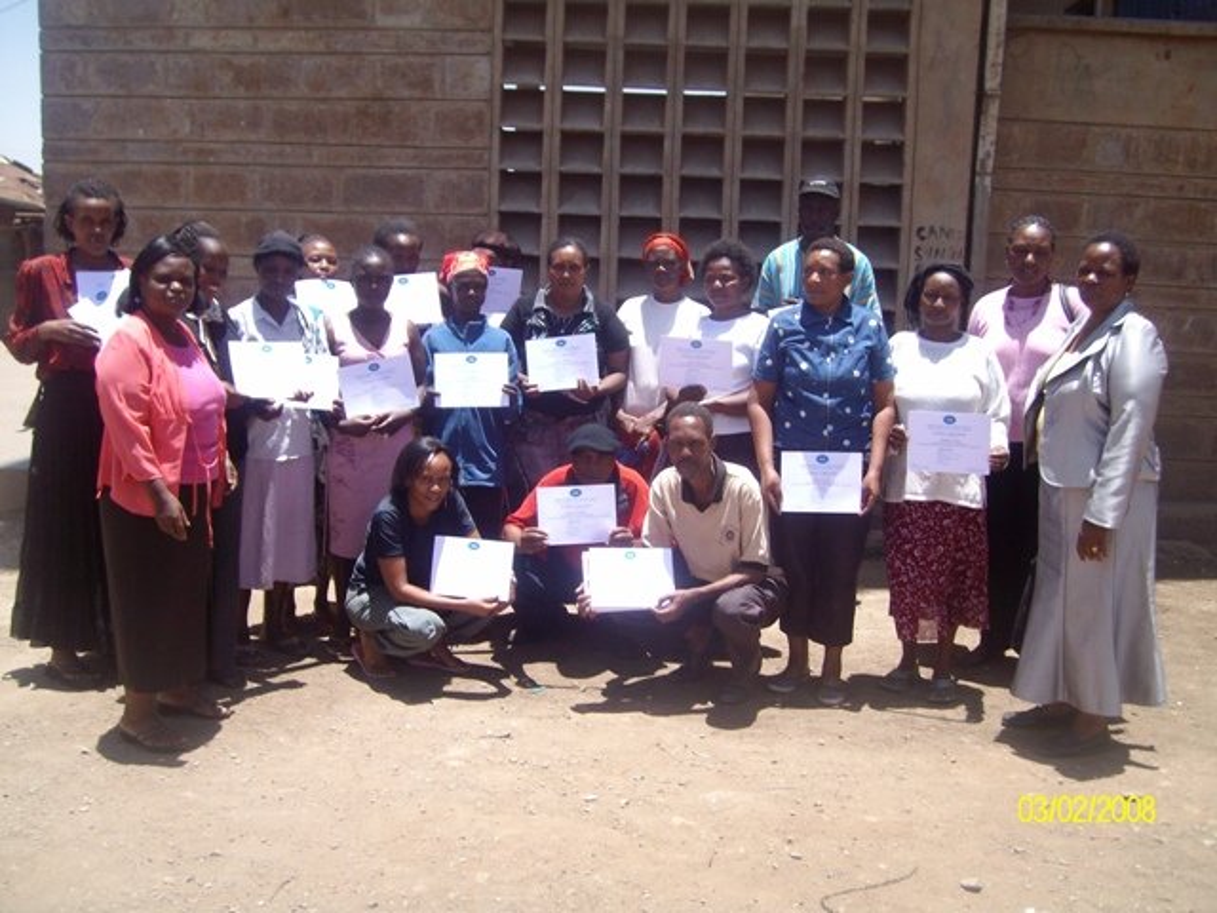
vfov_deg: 40.7
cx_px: 608
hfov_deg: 52.6
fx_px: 1231
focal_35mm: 35
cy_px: 456
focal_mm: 5.8
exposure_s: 1/89
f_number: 7.2
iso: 80
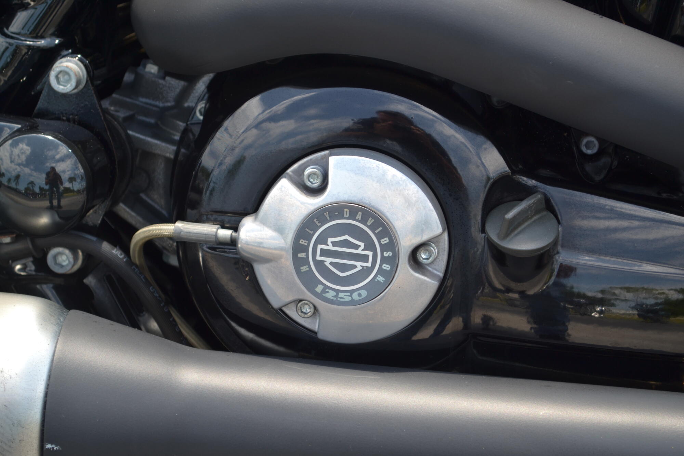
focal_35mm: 82
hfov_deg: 24.6
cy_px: 228
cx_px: 342
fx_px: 1567
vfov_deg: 16.6
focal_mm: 55
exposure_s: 1/100
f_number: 5.6
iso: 100
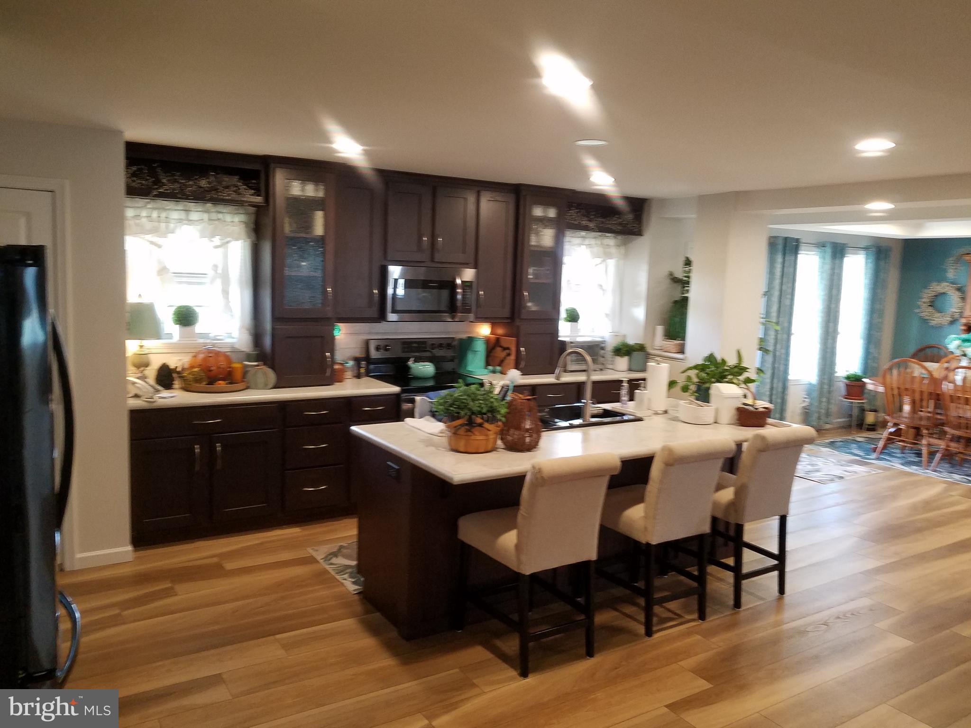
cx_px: 486
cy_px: 364
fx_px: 729
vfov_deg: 53.1
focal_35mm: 26
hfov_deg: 67.3
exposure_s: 1/40
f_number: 1.7
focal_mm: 4.2
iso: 160
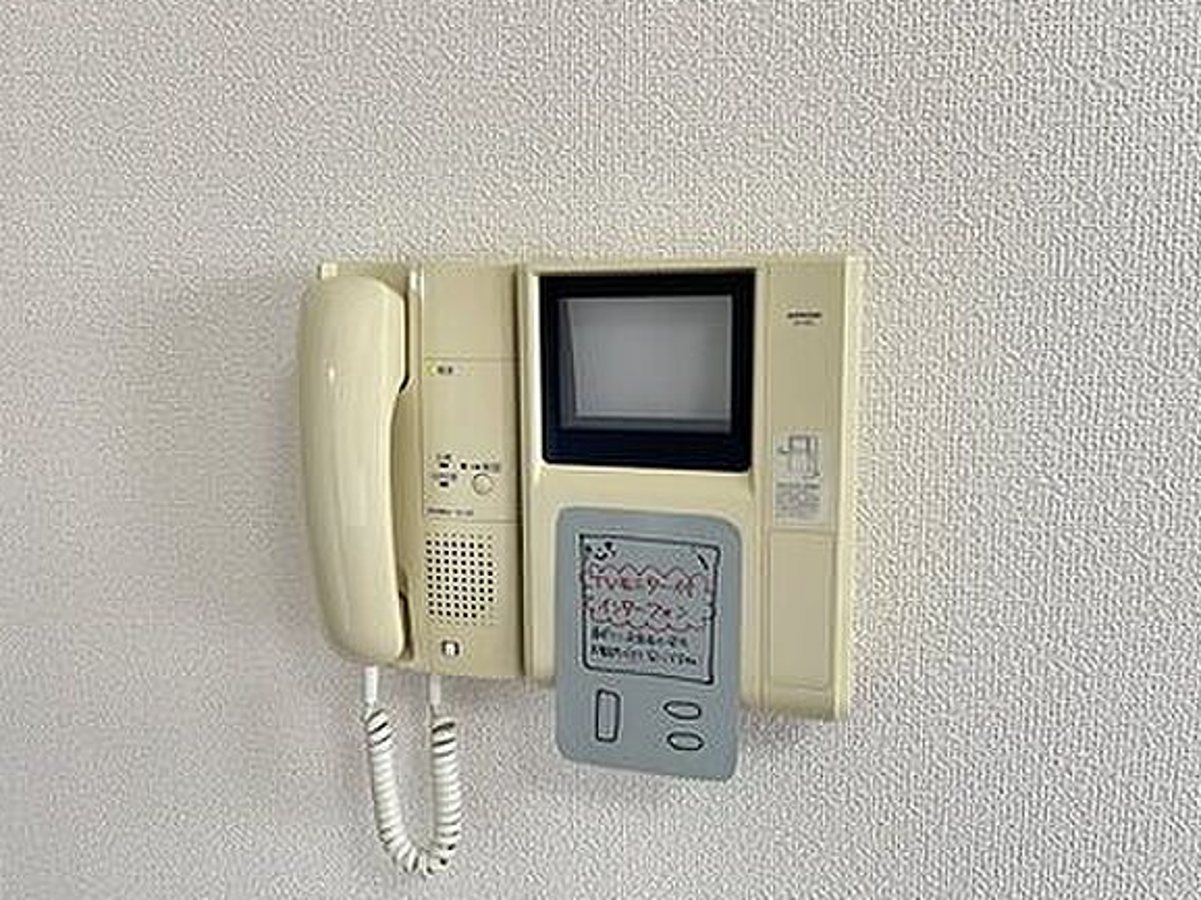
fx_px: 936
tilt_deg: -8.7
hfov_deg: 65.3
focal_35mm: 27
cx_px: 598
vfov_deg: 51.3
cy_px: 445
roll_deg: -0.2
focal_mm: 5.1
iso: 100
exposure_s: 1/50
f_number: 1.6
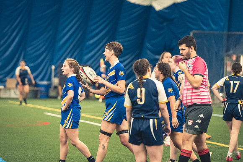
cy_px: 81
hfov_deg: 8.9
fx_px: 1565
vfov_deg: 5.9
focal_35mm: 232
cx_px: 122
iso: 12800
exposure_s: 1/500
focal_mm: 155
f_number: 2.8
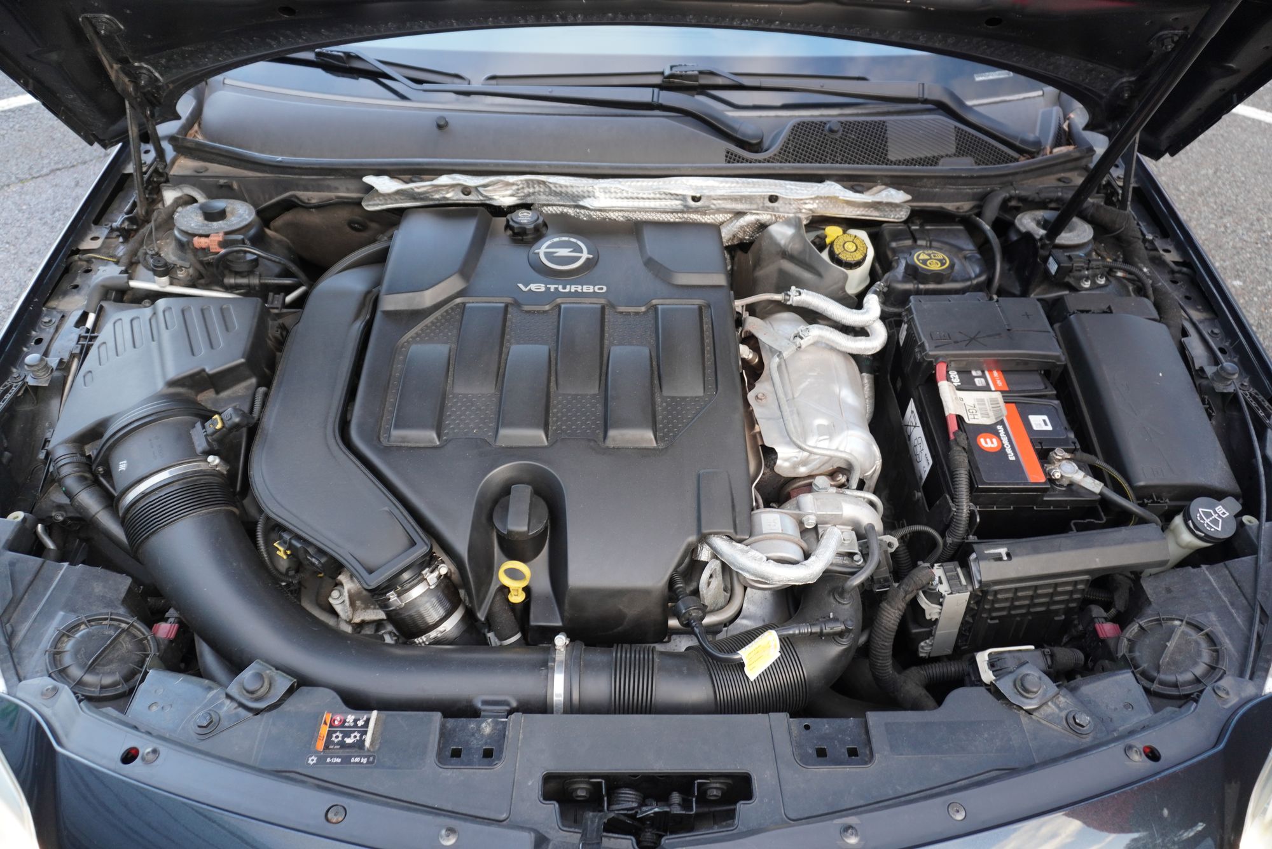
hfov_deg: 73.7
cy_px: 424
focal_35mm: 24
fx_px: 848
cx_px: 636
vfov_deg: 53.2
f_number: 3.5
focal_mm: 16
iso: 250
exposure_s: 1/30
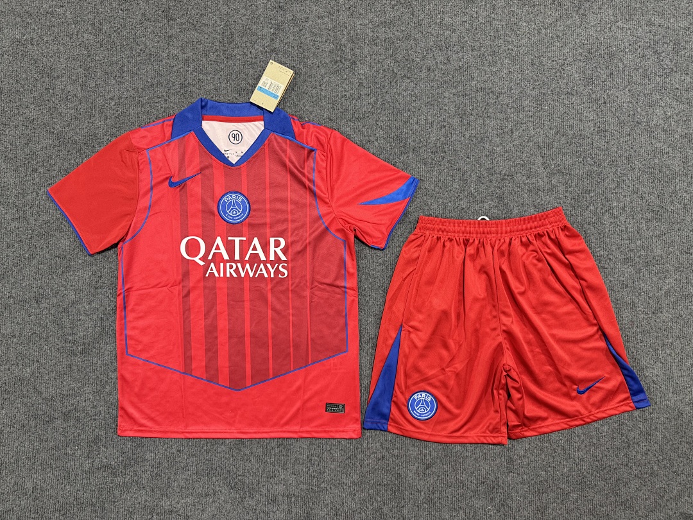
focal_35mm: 24
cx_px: 346
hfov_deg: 71.6
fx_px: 480
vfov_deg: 56.8
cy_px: 260
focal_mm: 6.76
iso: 250
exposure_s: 1/50
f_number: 1.78
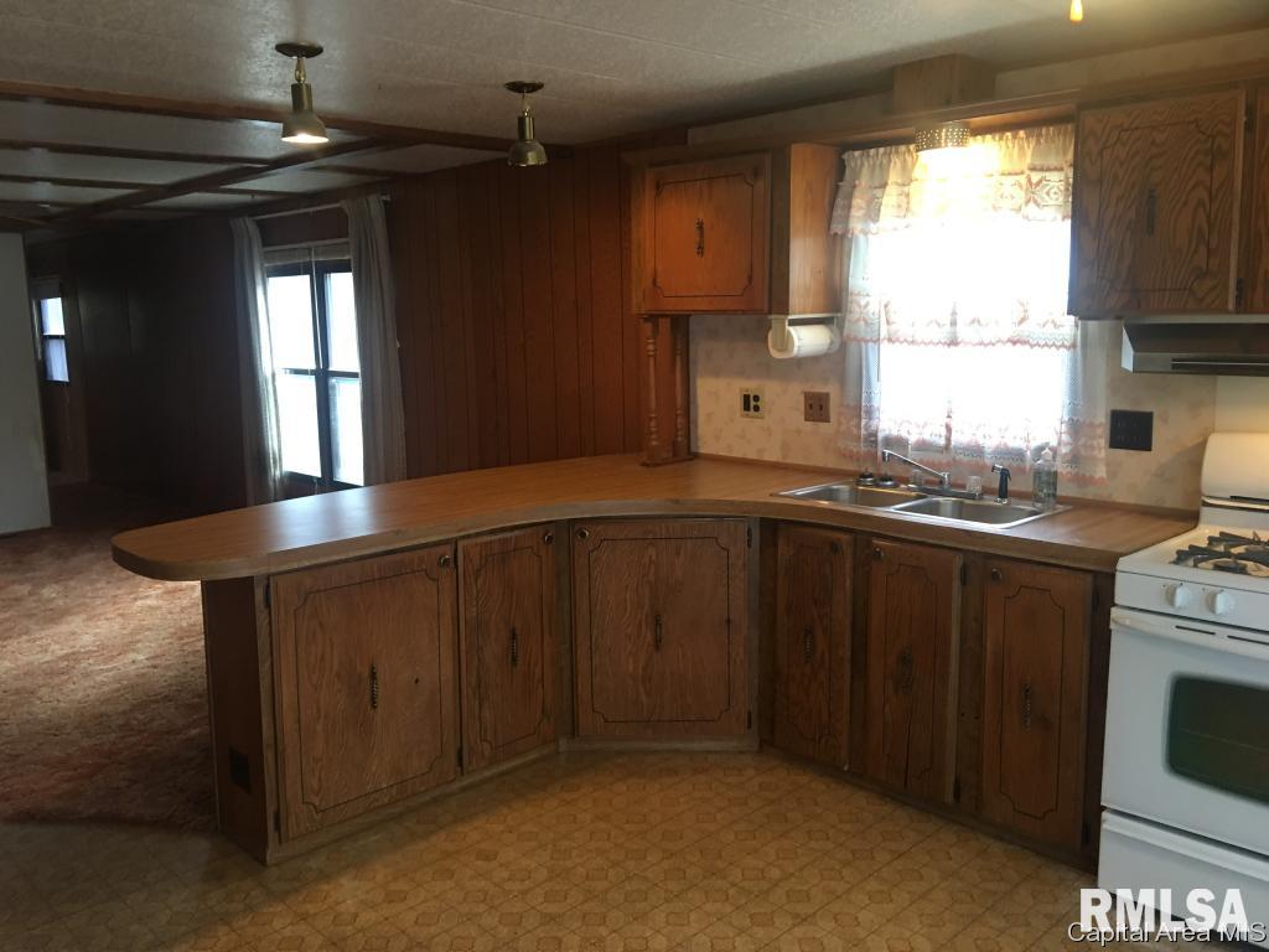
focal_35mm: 29
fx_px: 1063
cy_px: 476
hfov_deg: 61.7
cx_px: 634
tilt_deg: -8.0
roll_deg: +1.0
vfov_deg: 48.2
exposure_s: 1/15
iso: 50
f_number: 2.2
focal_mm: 4.15
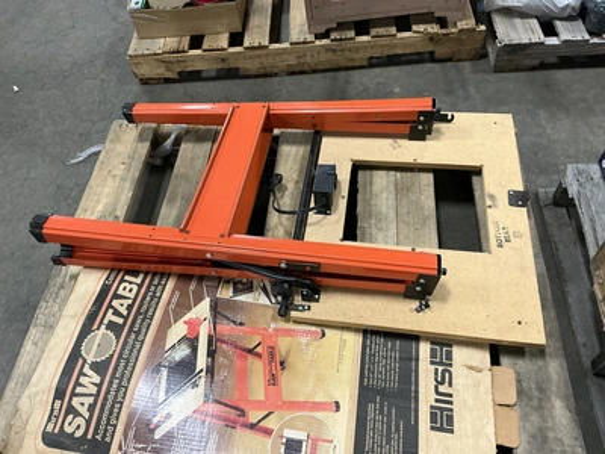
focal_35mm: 28
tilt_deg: -53.5
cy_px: 227
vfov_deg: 49.7
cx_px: 302
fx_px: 489
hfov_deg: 63.4
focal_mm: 3
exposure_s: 1/60
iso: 200
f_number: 1.8
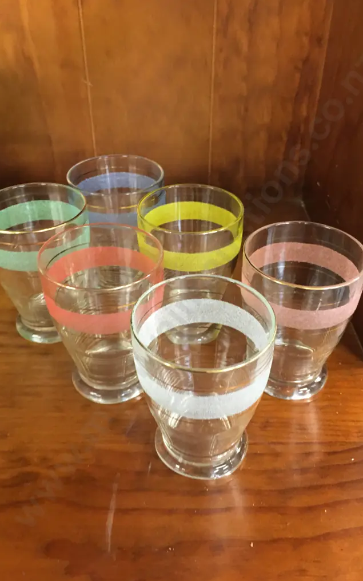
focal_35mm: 31
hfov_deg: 40.6
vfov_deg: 61.2
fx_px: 490
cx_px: 197
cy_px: 292
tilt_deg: -36.5
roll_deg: -1.2
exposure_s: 1/8
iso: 100
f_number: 2.2
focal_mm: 4.15
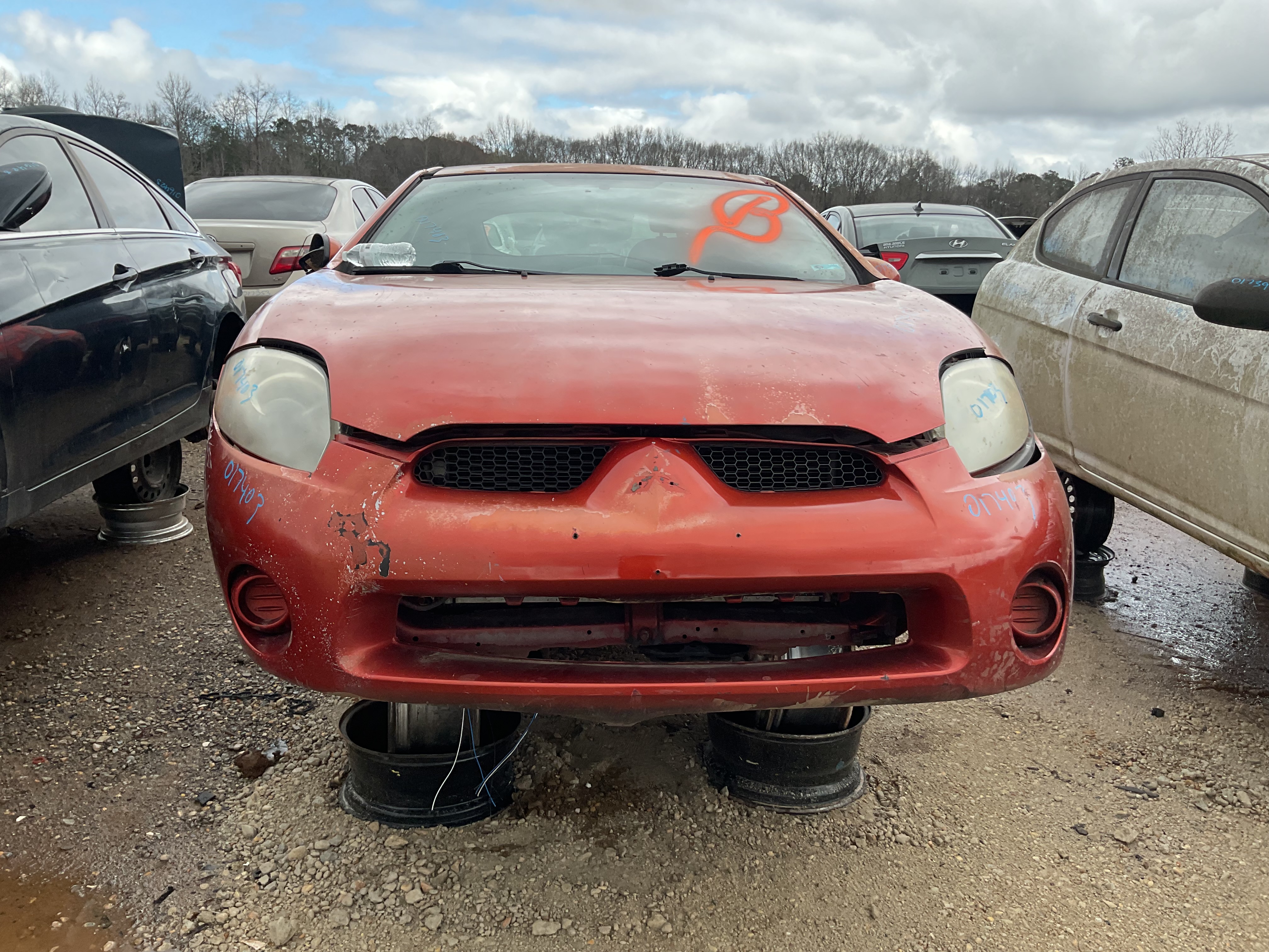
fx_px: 1063
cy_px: 476
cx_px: 634
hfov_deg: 61.7
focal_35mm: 29
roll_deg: -0.6
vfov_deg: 48.2
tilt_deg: -14.7
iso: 16
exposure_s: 1/650
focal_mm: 3
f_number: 1.8
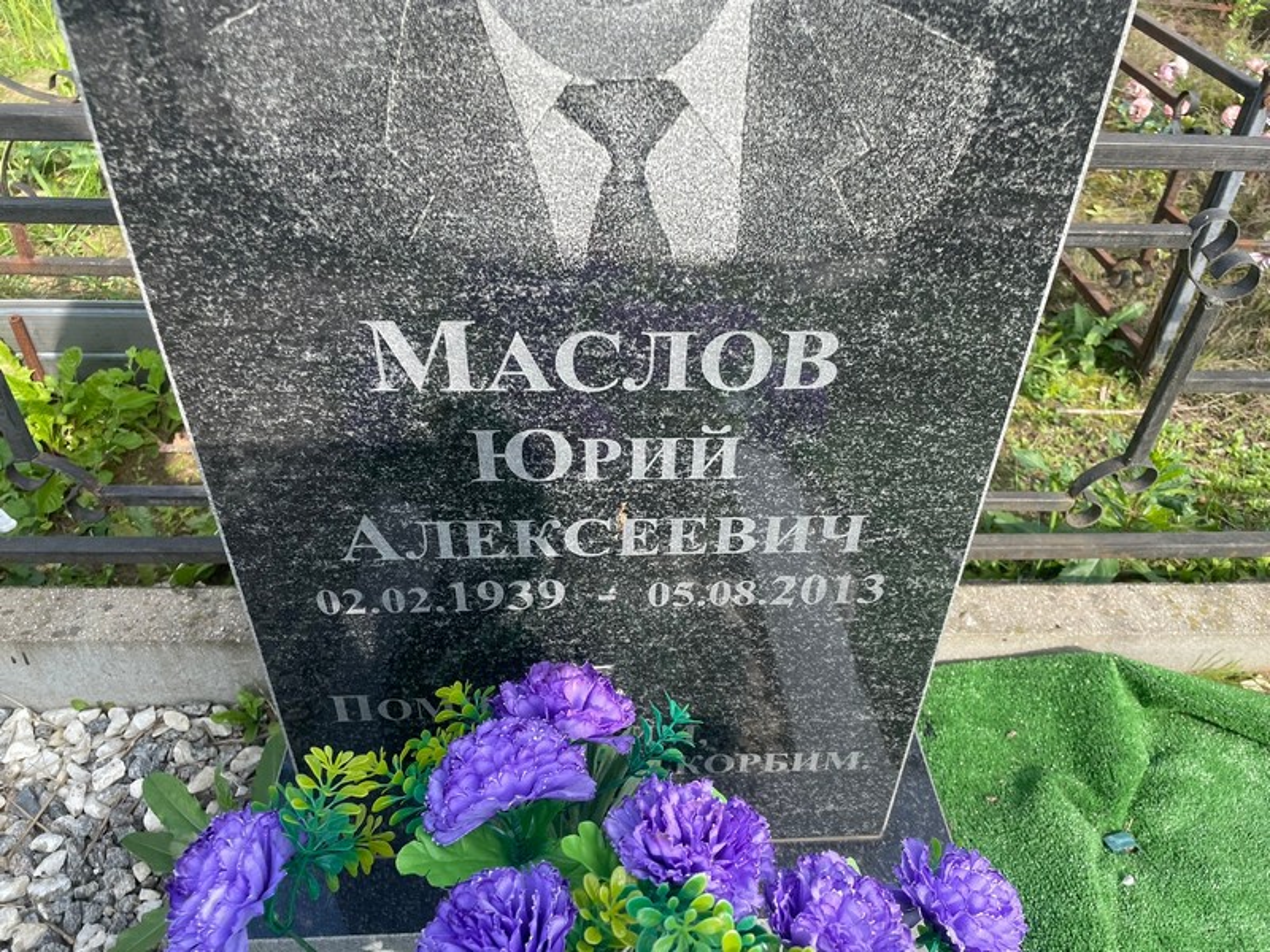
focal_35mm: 26
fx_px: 954
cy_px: 476
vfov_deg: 53.1
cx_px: 635
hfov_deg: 67.3
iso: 32
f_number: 1.6
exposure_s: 1/1208
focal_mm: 4.2
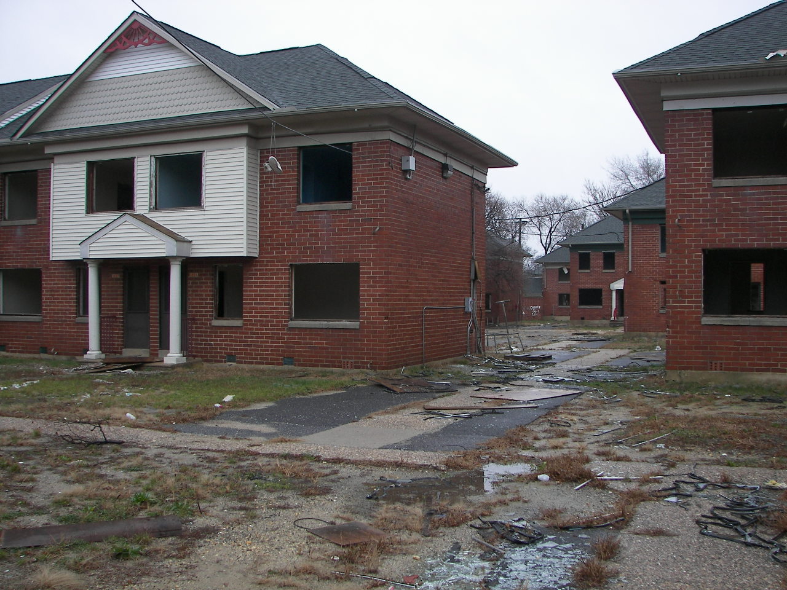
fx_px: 818
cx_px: 394
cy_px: 295
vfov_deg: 39.7
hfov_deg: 51.4
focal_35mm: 36
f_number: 2.8
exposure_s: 1/50
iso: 50
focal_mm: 6
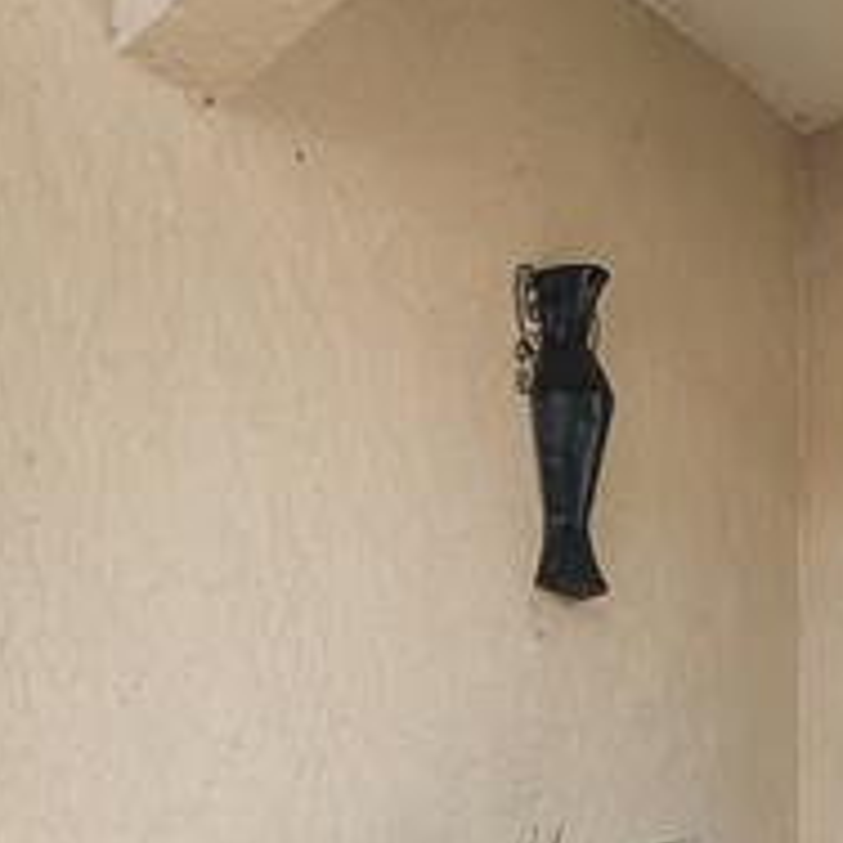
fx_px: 2039
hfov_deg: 22.0
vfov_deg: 20.8
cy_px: 1164
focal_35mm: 74
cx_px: -103
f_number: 9
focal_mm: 16
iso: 400
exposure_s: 1/40
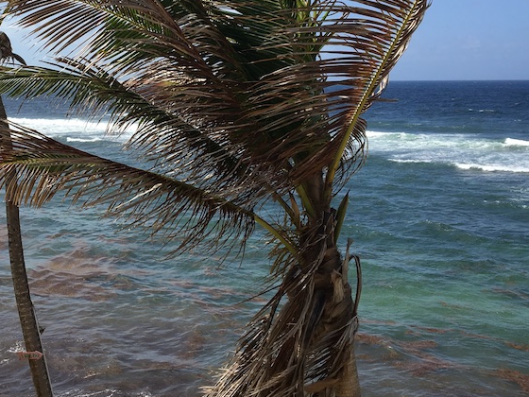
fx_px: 810
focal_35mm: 53
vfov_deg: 27.2
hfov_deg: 35.2
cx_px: 117
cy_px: 112
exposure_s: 1/1972
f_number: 2.2
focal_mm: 4.15
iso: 25
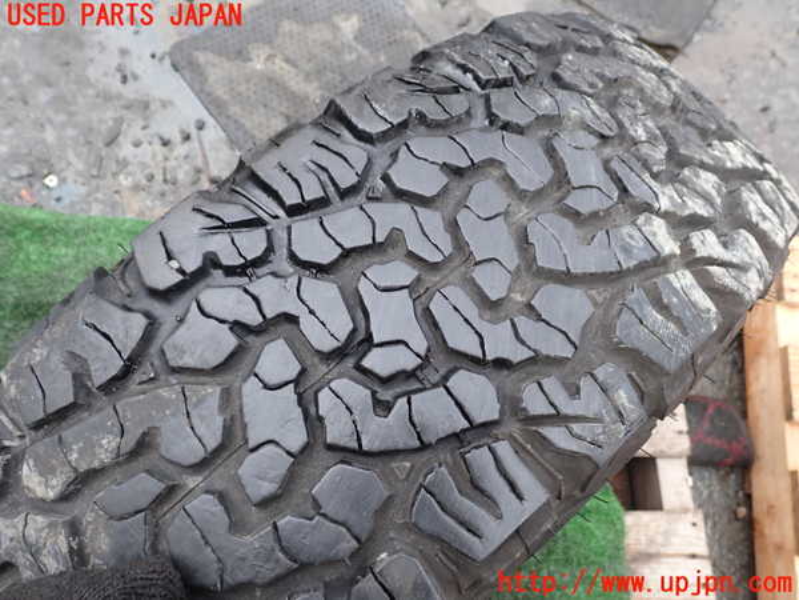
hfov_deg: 60.0
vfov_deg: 46.8
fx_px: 692
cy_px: 300
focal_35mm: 30
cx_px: 400
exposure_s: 1/125
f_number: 3.2
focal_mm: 5.4
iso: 100
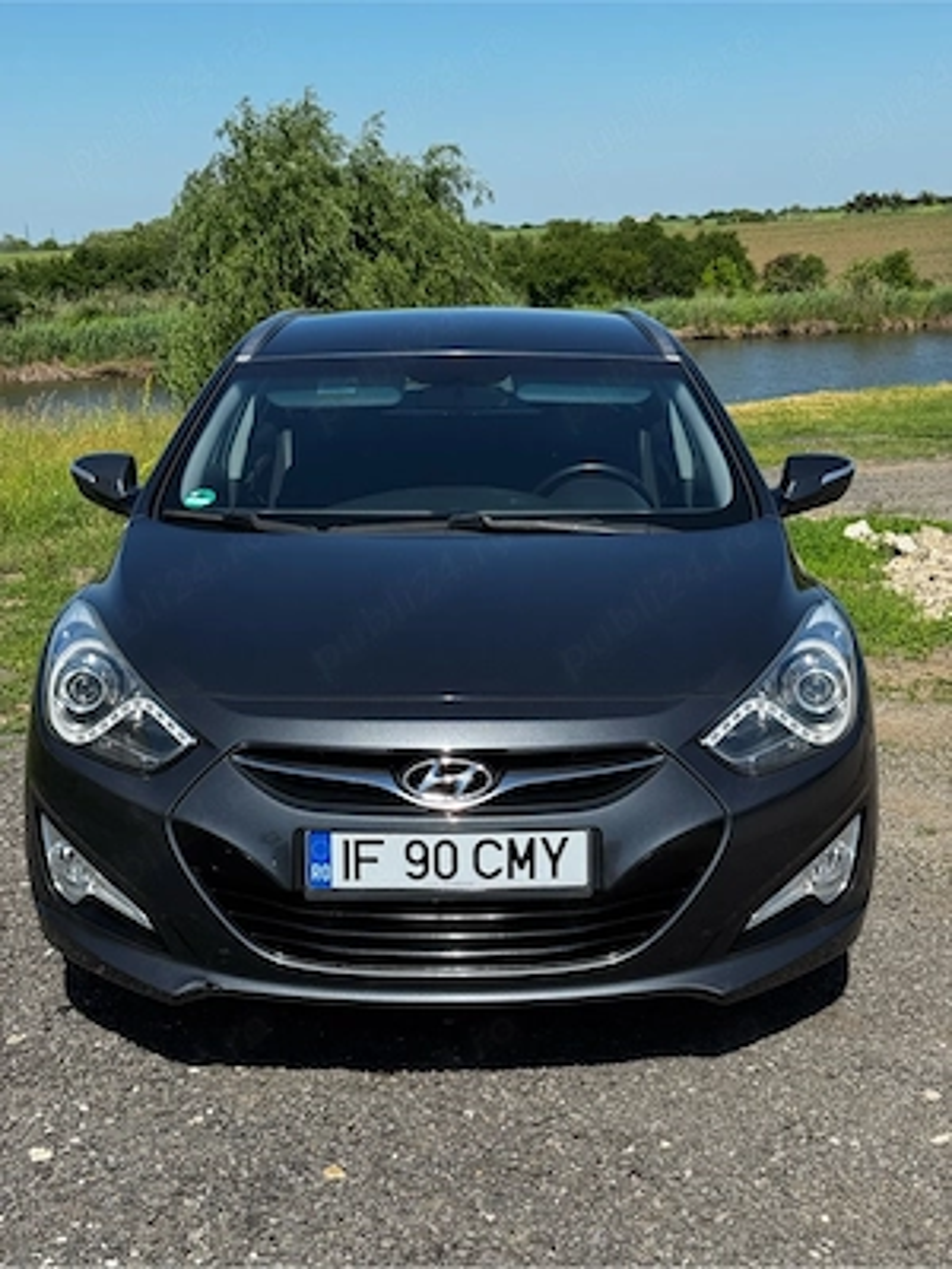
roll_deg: +2.5
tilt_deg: -12.9
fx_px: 1760
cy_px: 634
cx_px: 476
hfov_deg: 30.3
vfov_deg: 39.7
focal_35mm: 48
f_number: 1.78
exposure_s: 1/3257
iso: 64
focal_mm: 6.76
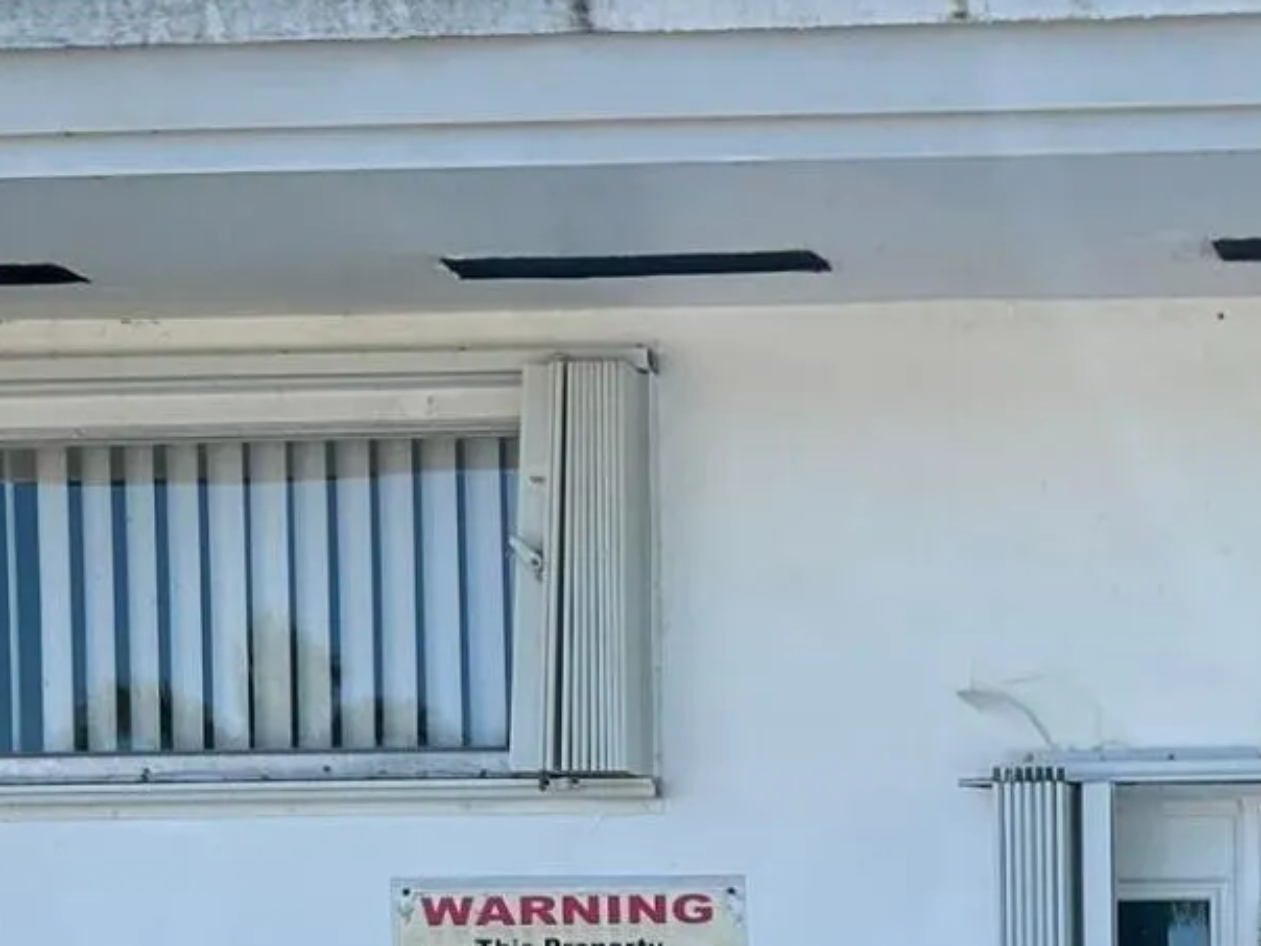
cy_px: 1479
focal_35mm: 124
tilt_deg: -2.5
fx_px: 4517
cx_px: 1407
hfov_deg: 15.4
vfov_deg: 11.4
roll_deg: -0.4
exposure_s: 1/949
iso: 50
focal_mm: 5.7
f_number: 1.5
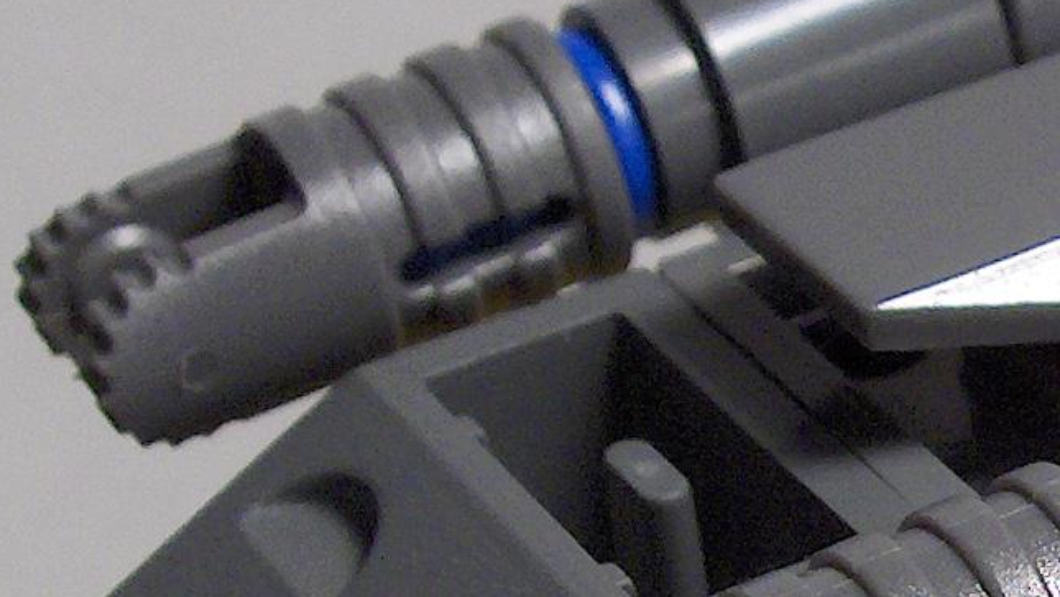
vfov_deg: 6.4
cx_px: 1561
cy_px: 704
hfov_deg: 11.0
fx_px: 5285
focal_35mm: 188
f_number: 4.8
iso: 200
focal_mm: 8
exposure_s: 1/55.8
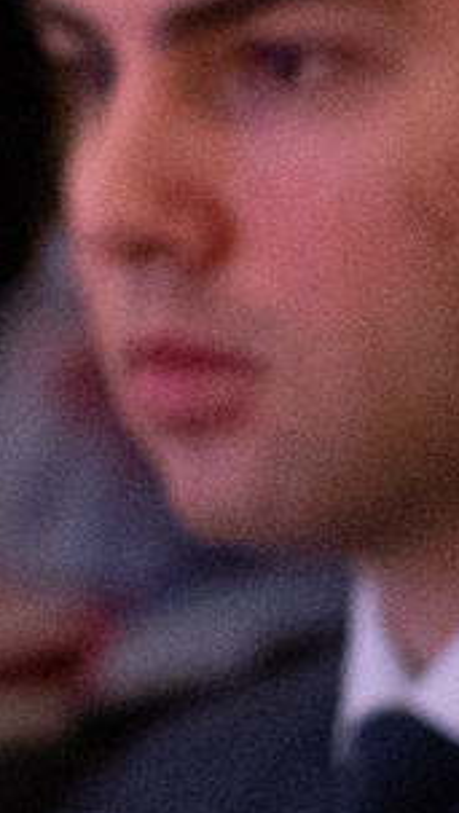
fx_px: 14310
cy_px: 881
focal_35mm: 663
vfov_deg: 3.3
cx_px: 2059
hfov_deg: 1.8
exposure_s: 1/200
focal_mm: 75
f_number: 2.8
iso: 2000
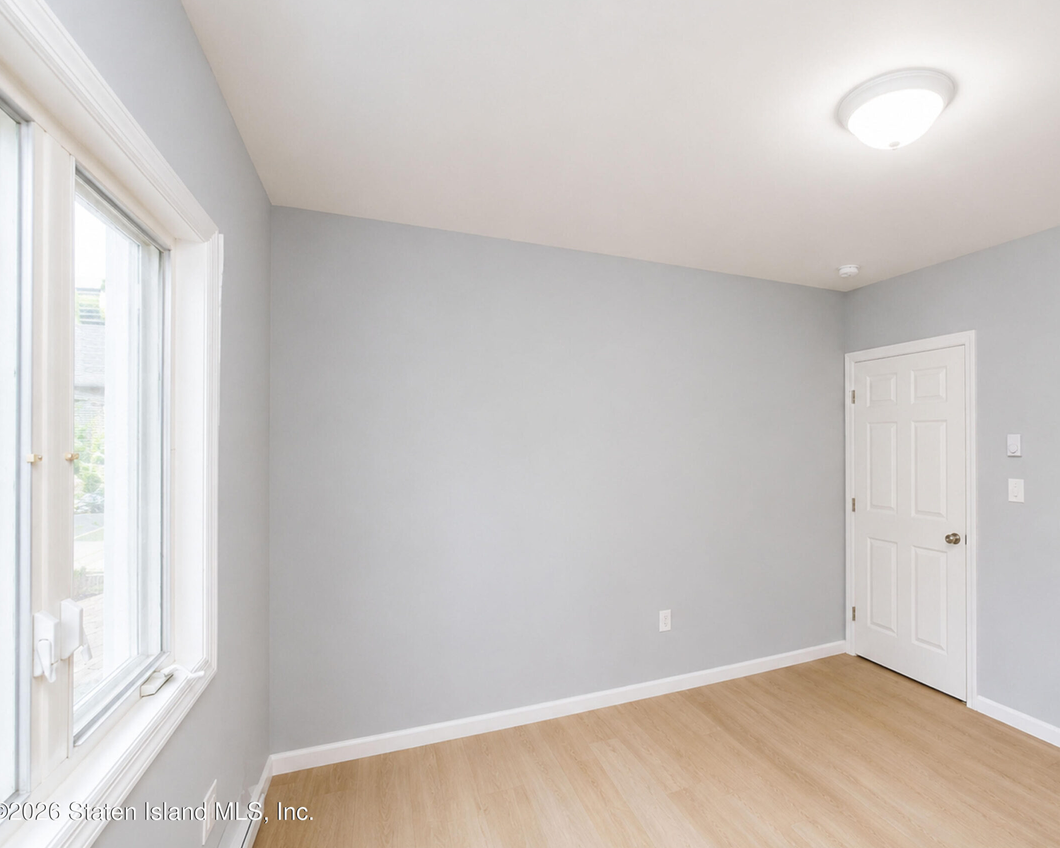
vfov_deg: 77.0
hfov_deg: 88.6
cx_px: 629
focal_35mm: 17
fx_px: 533
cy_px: 424
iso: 1600
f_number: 9
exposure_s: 1/80
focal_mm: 10
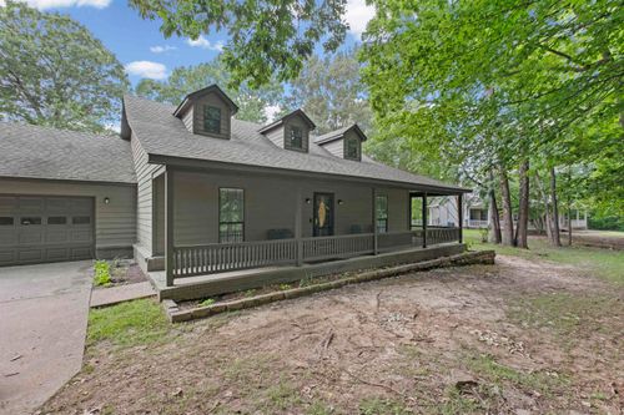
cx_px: 312
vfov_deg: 77.3
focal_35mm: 15
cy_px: 208
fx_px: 260
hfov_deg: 100.4
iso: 400
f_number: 5
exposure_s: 1/13
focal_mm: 10
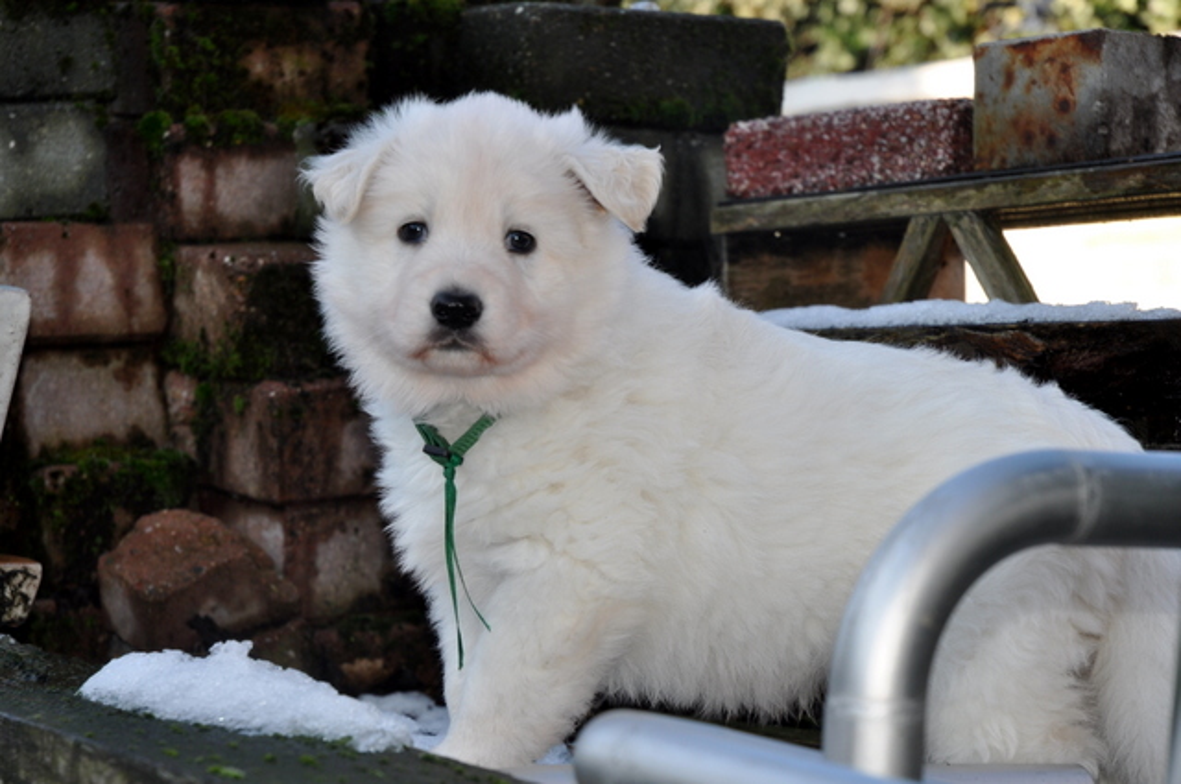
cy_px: 392
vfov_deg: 13.0
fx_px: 3440
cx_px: 590
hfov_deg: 19.5
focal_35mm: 105
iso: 200
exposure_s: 1/200
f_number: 6.3
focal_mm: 70
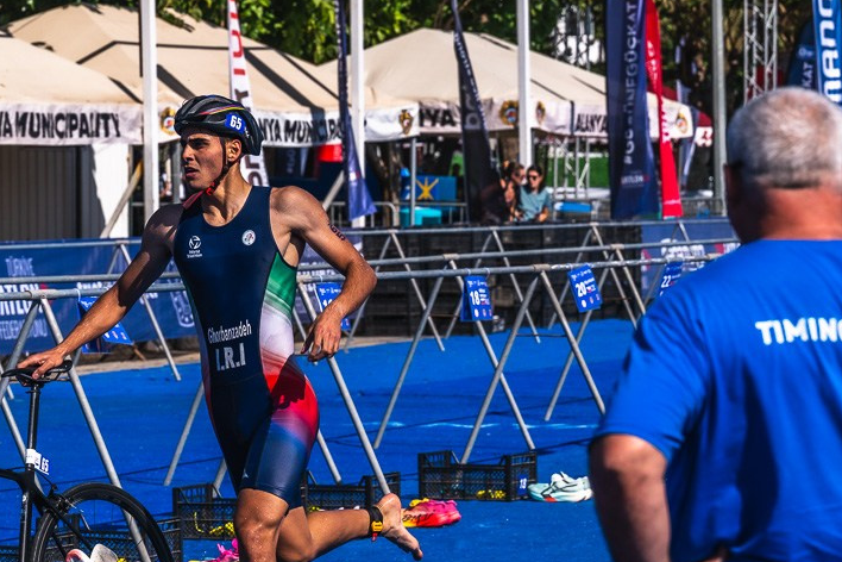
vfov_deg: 6.9
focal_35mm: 199
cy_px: 332
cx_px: 253
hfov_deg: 10.3
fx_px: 4654
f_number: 7.1
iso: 100
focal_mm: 110
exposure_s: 1/1250
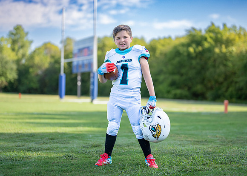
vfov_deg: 22.2
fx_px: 449
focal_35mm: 64
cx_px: 129
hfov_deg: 30.8
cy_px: 82
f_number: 1.2
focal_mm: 50
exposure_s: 1/2500
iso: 100
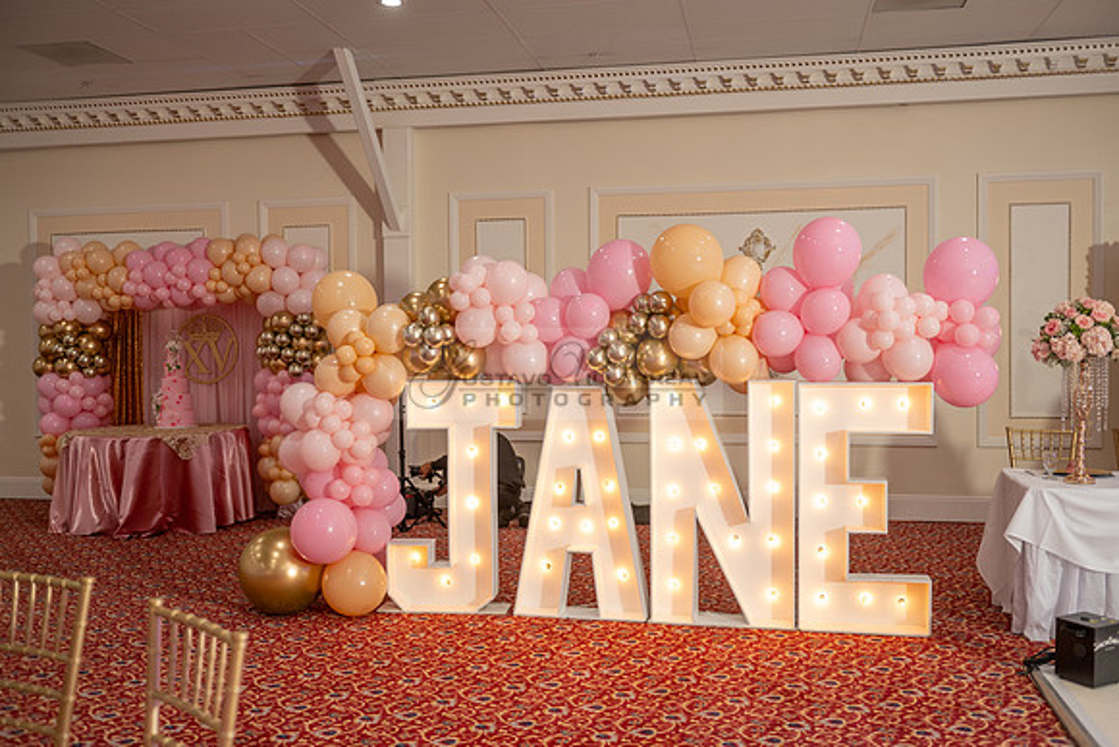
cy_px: 374
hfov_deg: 55.4
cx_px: 560
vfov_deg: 38.6
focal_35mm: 34
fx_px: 1065
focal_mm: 34
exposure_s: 1/80
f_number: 2.8
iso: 400
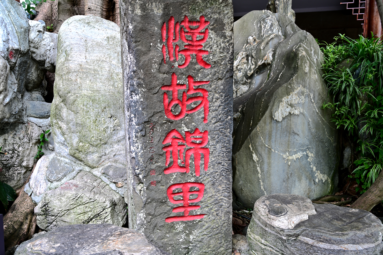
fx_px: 351
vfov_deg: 40.0
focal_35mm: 33
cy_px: 128
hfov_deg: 57.2
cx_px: 192
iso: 100
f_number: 8
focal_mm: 33
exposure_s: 1/6
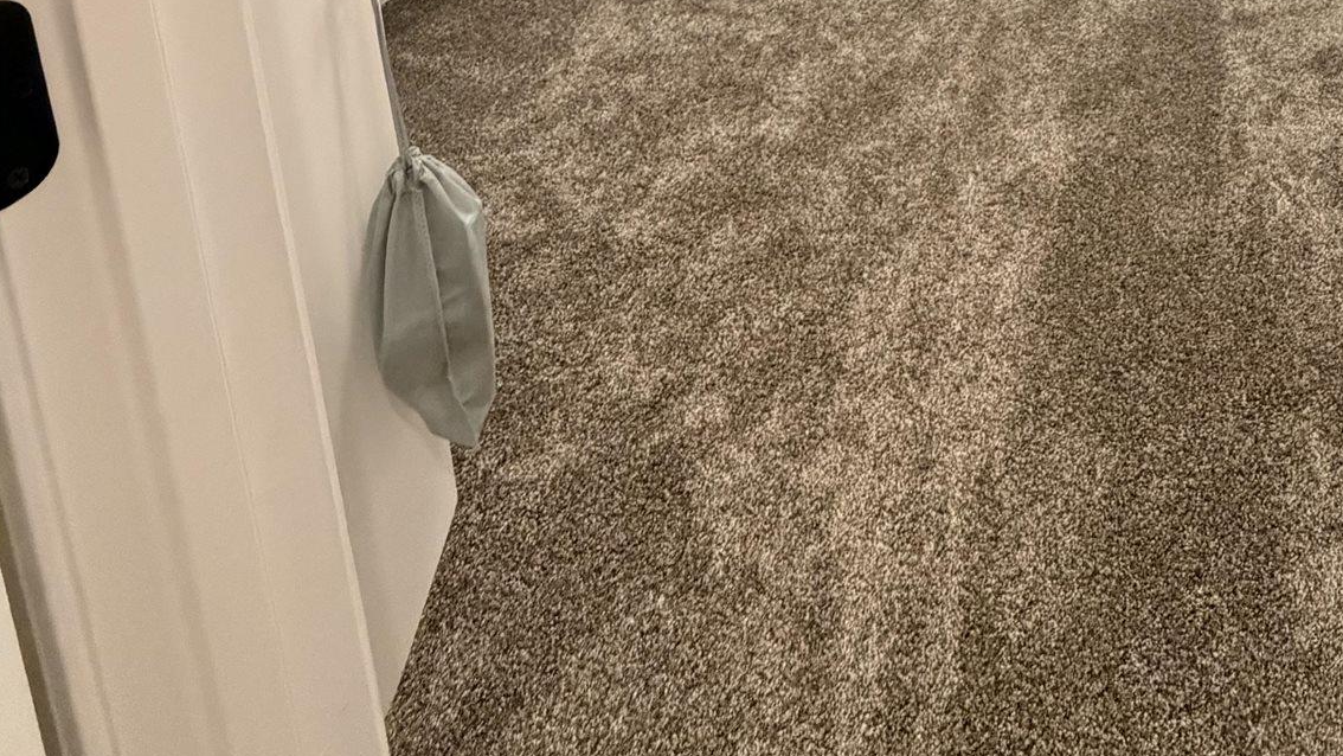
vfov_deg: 26.5
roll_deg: +3.2
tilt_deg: -8.8
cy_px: -395
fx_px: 1104
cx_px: 995
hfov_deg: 59.5
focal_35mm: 31
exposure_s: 1/60
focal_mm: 2.22
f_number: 2.2
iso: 640
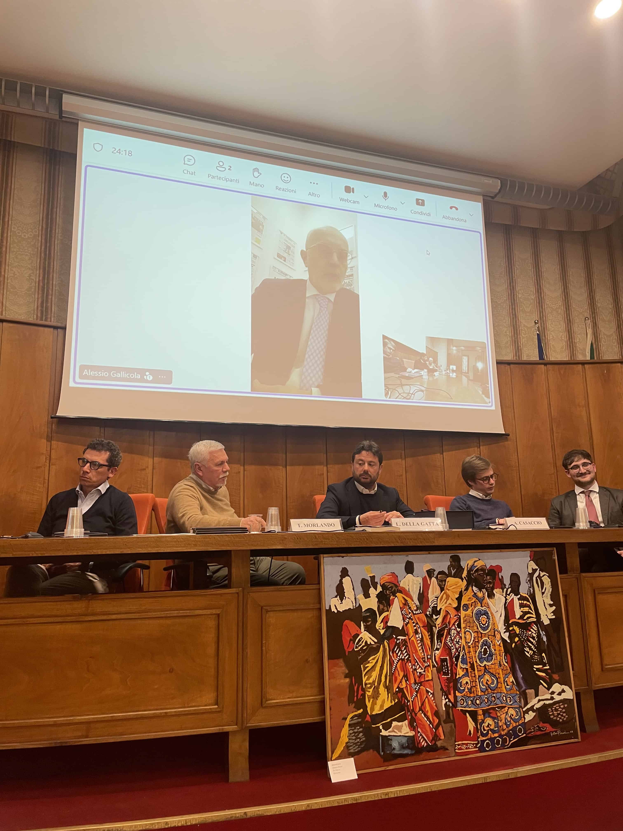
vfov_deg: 67.3
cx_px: 312
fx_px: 624
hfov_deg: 53.1
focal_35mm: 26
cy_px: 416
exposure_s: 1/50
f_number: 1.6
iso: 100
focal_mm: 4.2
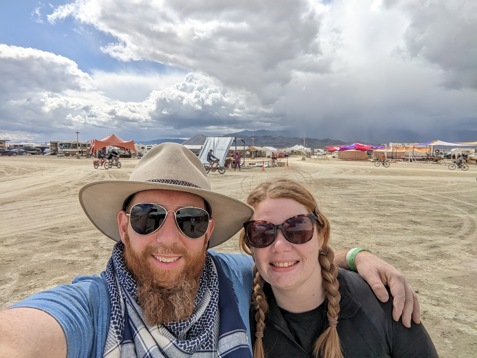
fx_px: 289
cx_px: 238
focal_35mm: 21
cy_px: 179
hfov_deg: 79.0
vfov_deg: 63.4
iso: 46
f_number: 2
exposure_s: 1/3521
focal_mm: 2.47
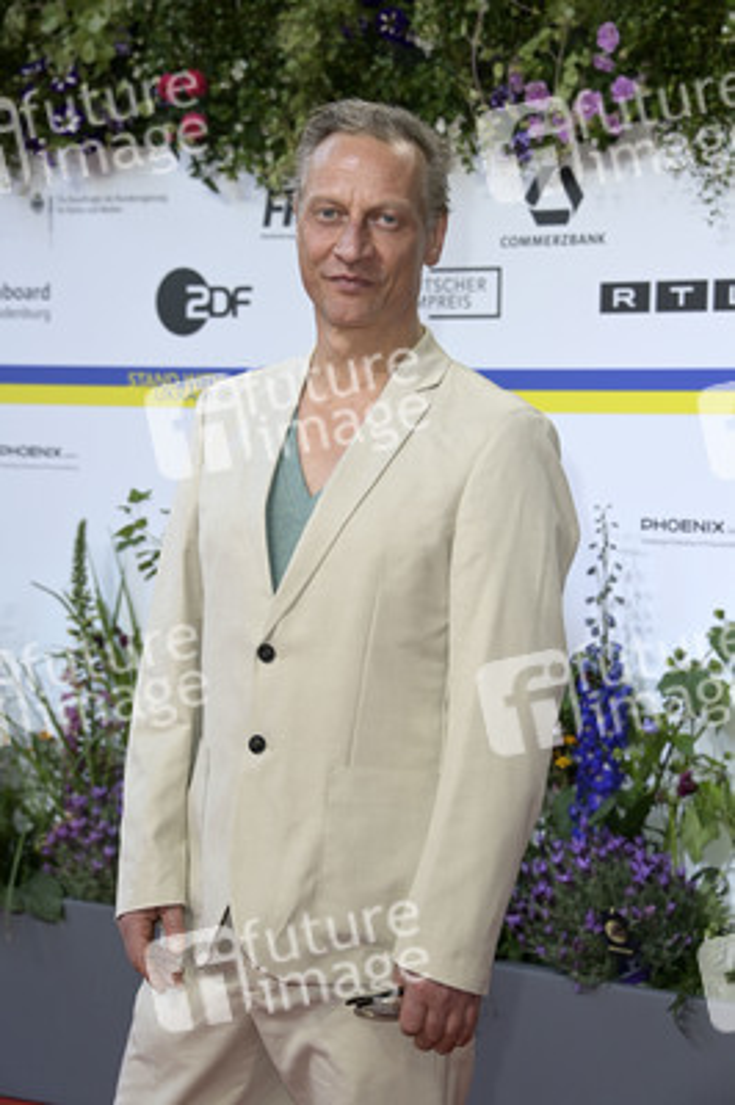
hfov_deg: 15.2
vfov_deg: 22.6
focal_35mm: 90
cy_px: 552
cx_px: 368
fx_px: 2761
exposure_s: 1/200
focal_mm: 90
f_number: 6.3
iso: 640
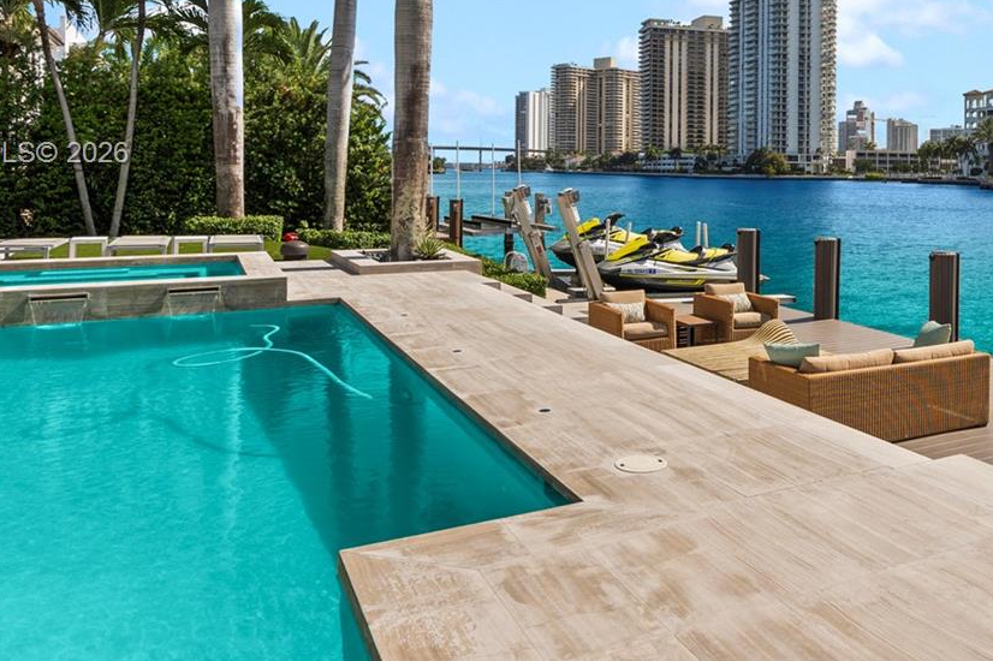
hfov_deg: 57.9
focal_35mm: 31
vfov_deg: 40.9
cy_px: 155
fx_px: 855
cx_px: 716
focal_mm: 16
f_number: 9
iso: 50
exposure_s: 1/40
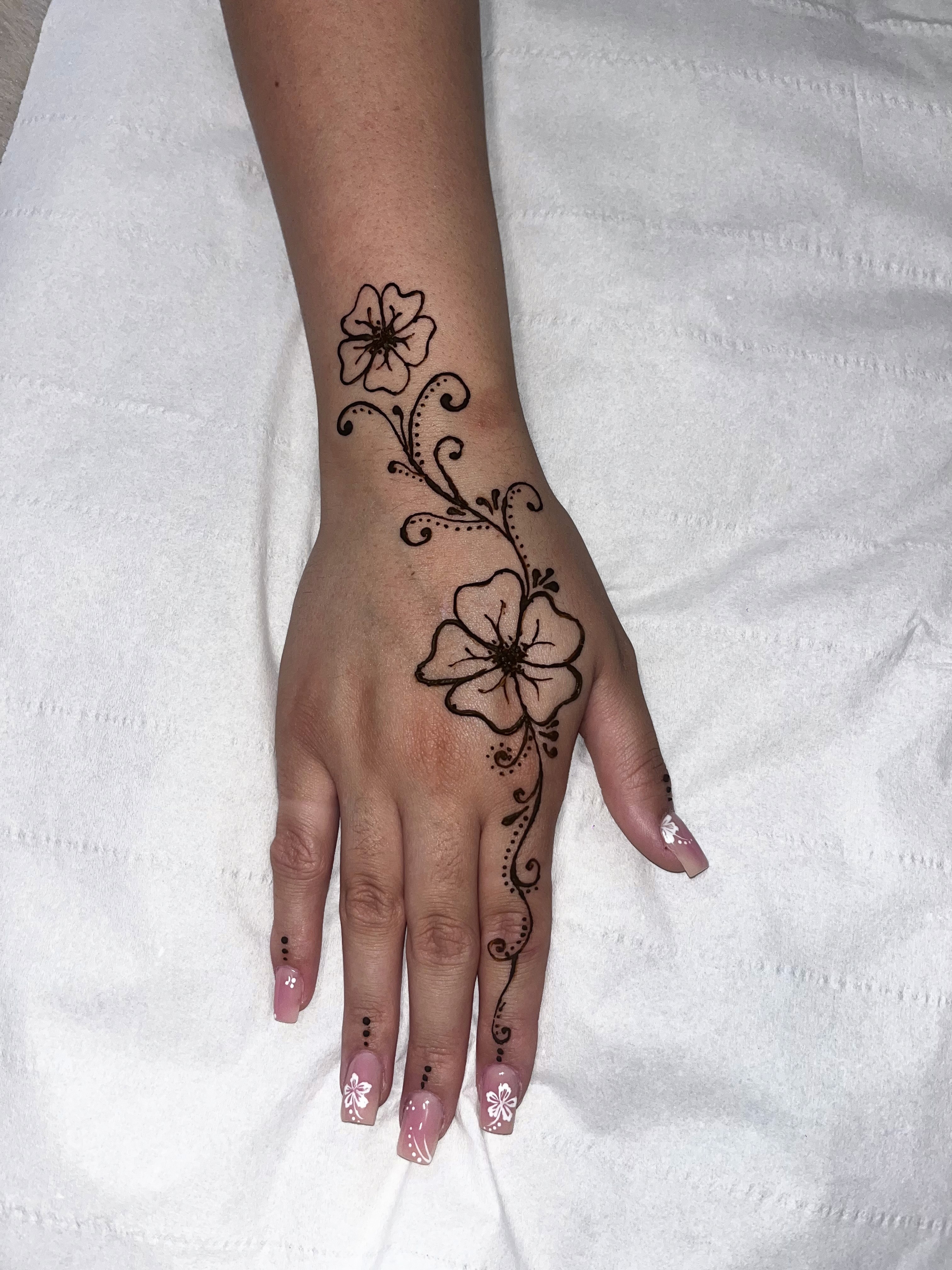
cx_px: 476
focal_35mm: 26
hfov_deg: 53.1
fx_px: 953
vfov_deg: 67.3
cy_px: 635
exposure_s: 1/70
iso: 40
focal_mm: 5.1
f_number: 1.6
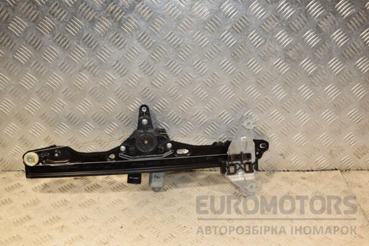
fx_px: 461
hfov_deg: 43.6
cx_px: 184
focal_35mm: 45
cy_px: 123
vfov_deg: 29.9
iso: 800
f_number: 7.1
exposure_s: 1/200
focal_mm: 30
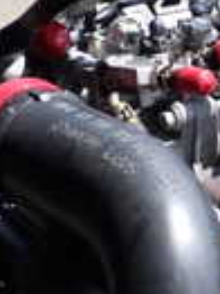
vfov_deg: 10.5
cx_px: 379
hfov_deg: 7.7
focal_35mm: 188
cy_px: 265
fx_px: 1596
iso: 100
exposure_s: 1/640
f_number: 2.8
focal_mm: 7.31
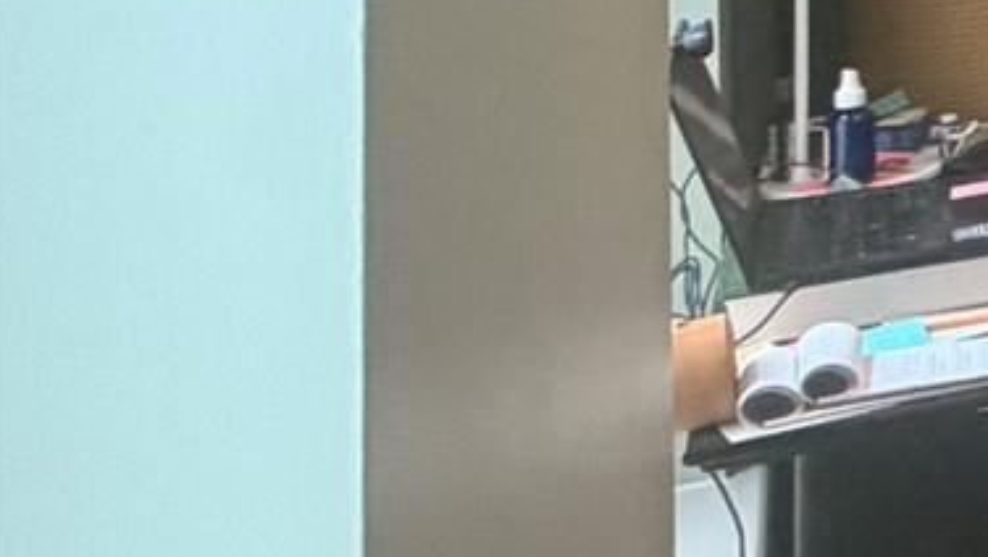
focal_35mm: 83
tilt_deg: -2.0
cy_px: -410
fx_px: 2176
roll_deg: +0.0
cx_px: 2680
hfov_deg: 13.1
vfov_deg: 13.3
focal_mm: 2.22
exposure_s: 1/120
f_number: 2.2
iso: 200
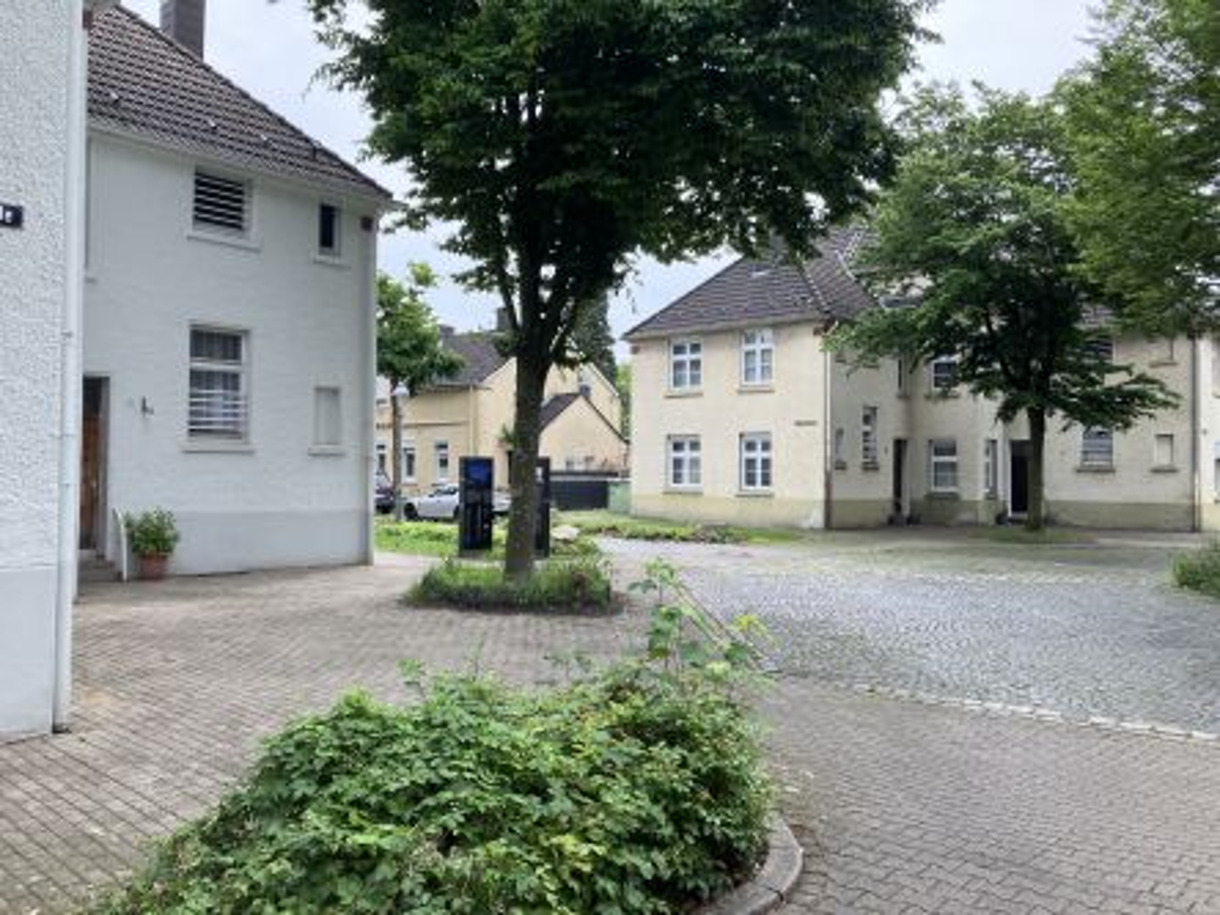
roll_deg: -0.1
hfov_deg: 63.4
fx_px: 987
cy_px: 458
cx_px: 610
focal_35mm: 28
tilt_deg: +1.3
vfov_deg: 49.7
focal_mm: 3.99
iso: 32
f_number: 1.8
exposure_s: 1/511
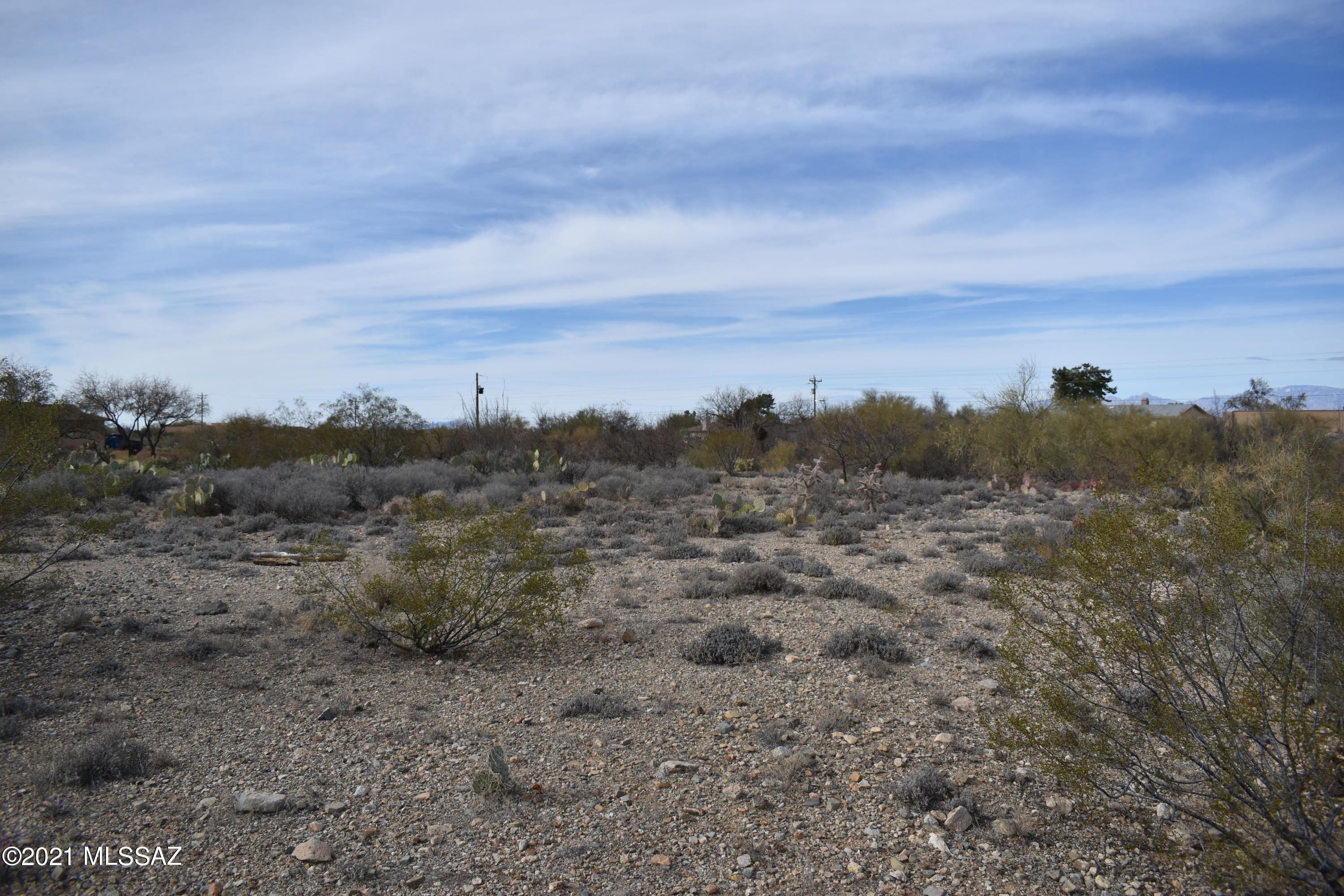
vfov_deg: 47.9
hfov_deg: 67.4
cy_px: 448
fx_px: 1008
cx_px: 672
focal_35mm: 27
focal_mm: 18
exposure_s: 1/2000
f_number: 5
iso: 200
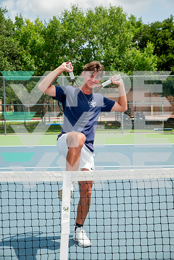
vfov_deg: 35.6
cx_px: 87
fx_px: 406
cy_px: 130
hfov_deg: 24.2
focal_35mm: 56
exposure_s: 1/400
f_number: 7.1
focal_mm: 56
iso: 125
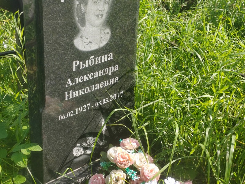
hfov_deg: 28.2
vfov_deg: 21.3
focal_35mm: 69
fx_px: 488
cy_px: 92
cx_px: 122
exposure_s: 1/500
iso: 100
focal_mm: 5.52
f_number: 1.9
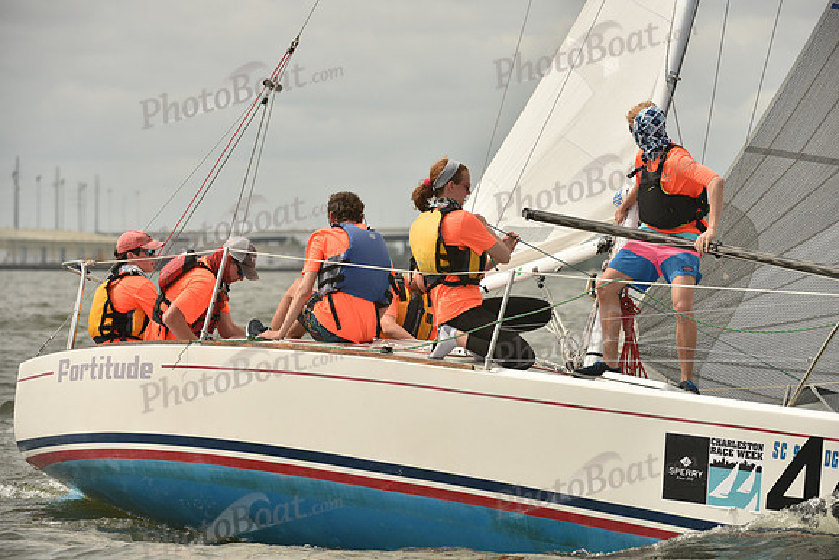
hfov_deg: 10.3
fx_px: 4662
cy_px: 280
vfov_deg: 6.9
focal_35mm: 200
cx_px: 420
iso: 320
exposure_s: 1/1600
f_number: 6.3
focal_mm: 200
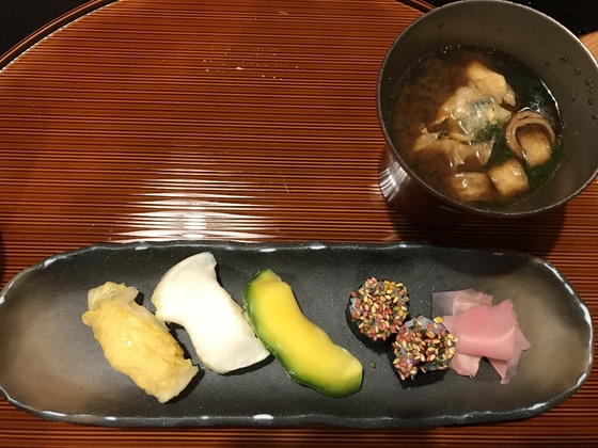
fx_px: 484
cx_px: 299
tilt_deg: -76.0
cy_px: 224
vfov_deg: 49.7
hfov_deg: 63.4
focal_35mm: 28
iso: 100
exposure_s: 1/9
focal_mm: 3.99
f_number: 1.8
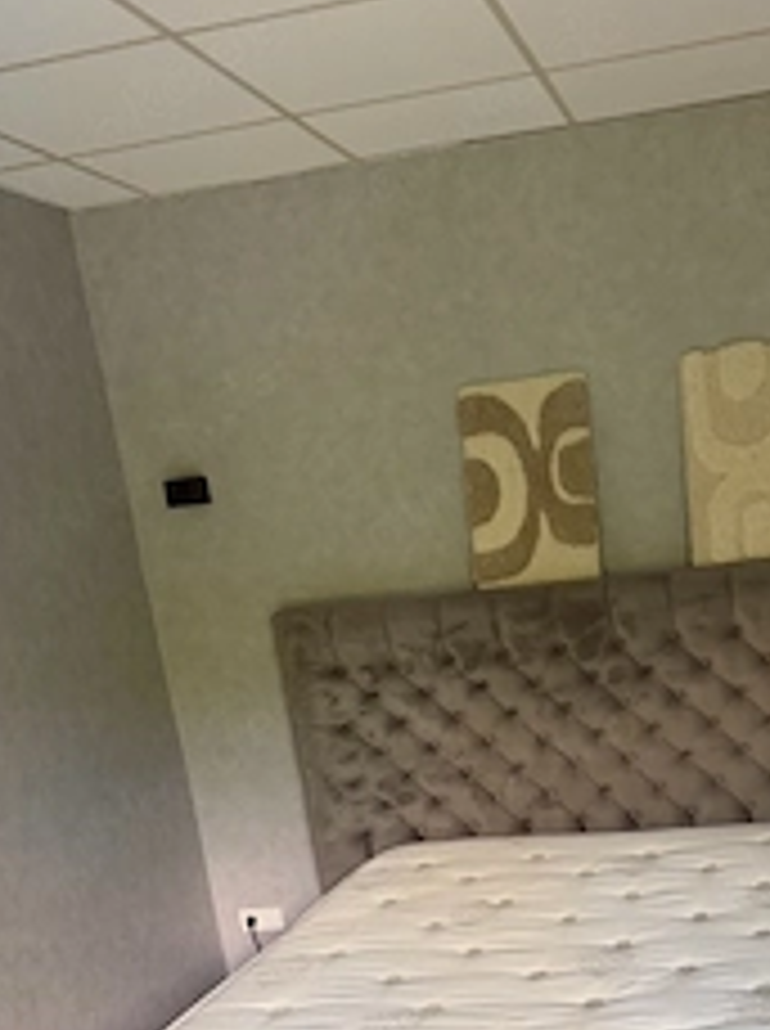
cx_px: 590
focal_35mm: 42
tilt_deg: -15.3
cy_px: 855
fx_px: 1249
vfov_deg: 42.4
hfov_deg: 33.5
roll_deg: +7.4
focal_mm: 6.76
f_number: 1.78
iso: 200
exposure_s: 1/77
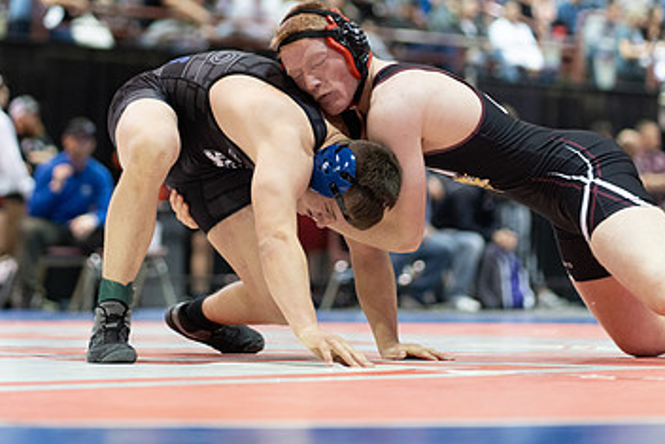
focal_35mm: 140
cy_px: 94
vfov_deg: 9.8
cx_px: 268
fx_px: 2587
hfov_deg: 14.6
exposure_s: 1/500
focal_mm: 85
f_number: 1.8
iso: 2500
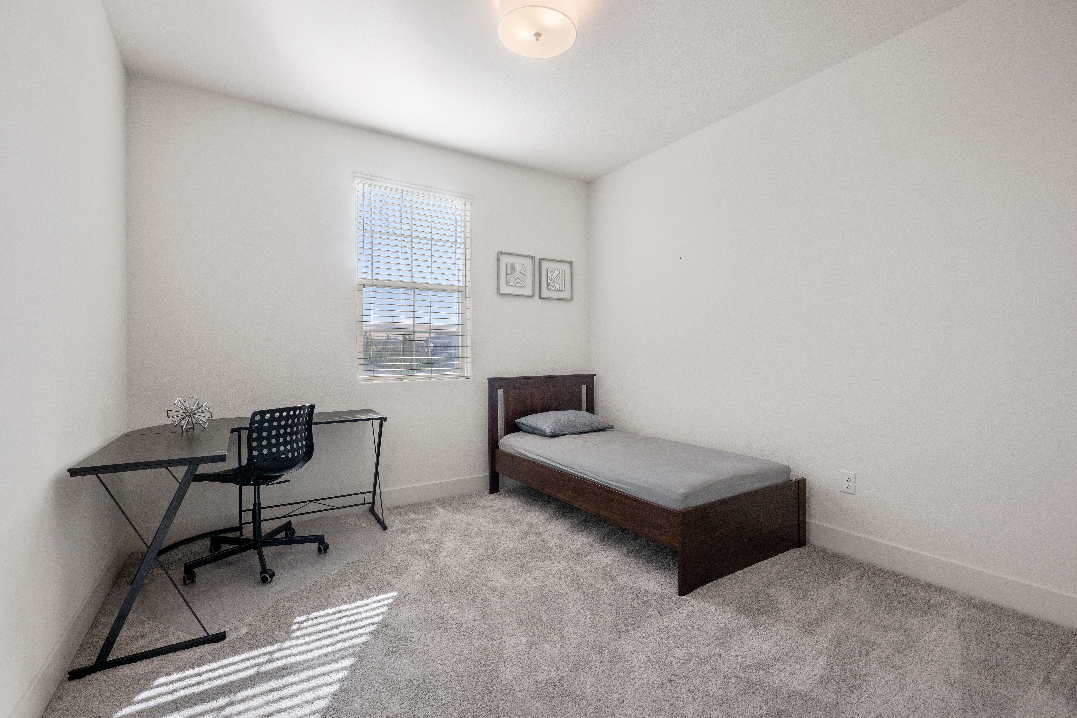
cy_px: 359
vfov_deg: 73.7
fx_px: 479
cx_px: 538
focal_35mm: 16
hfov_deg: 96.7
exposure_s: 1/50
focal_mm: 16
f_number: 9
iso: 400
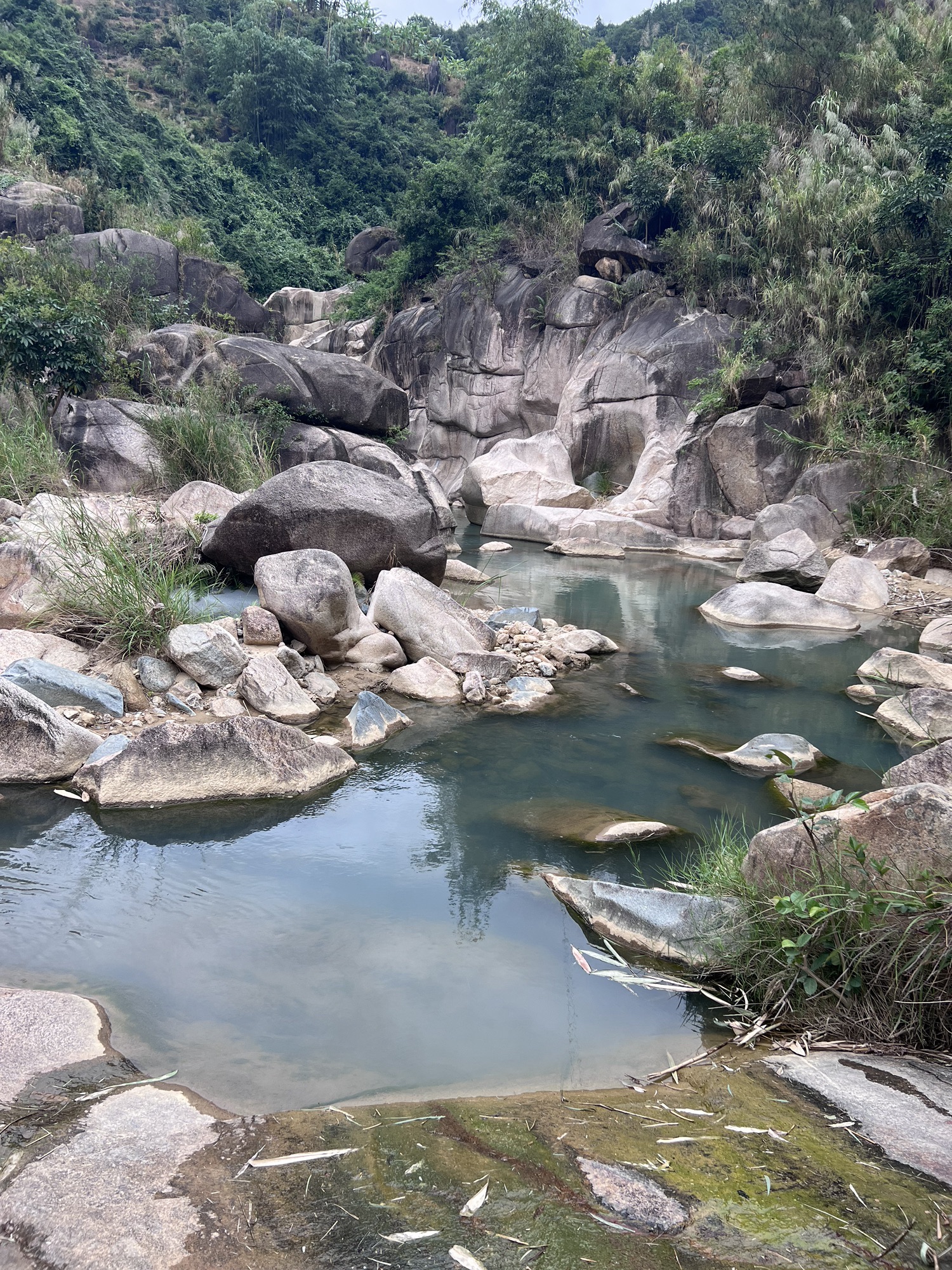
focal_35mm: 26
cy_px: 635
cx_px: 476
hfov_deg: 53.1
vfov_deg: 67.3
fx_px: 953
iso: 50
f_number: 1.5
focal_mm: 5.7
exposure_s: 1/121
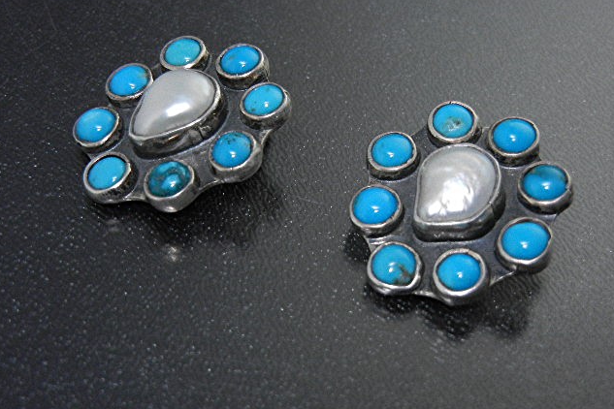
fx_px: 1057
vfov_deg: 21.9
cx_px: 307
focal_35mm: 62
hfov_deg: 32.4
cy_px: 193
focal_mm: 10.6
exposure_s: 1/30
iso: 619
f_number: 8
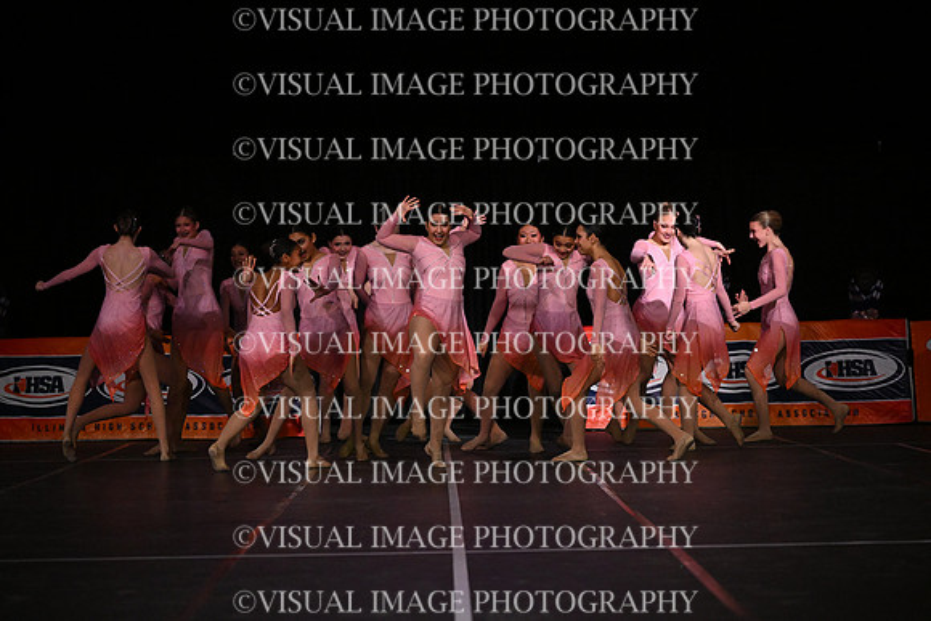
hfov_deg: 18.6
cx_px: 466
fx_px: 2845
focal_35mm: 110
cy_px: 310
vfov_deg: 12.5
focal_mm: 110
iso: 8000
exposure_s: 1/1000
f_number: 4
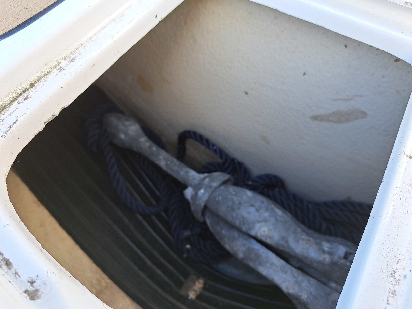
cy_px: 154
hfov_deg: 71.6
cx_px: 206
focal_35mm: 24
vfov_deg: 56.8
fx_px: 286
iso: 50
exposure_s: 1/115
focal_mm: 5.23
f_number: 1.8
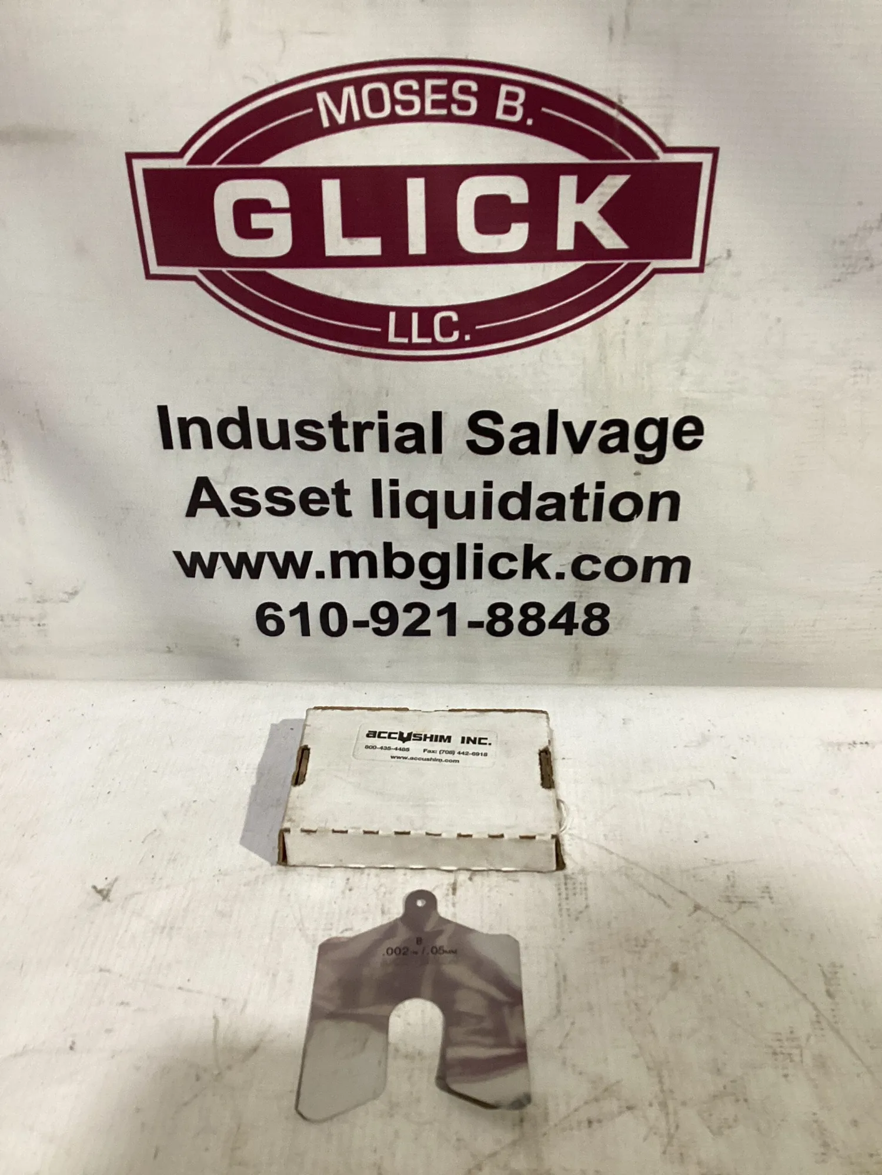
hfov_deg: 45.4
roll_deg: +2.6
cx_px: 441
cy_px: 588
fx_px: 1053
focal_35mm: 31
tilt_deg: -29.2
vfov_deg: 58.4
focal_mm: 3.3
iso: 200
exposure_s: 1/50
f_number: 2.4
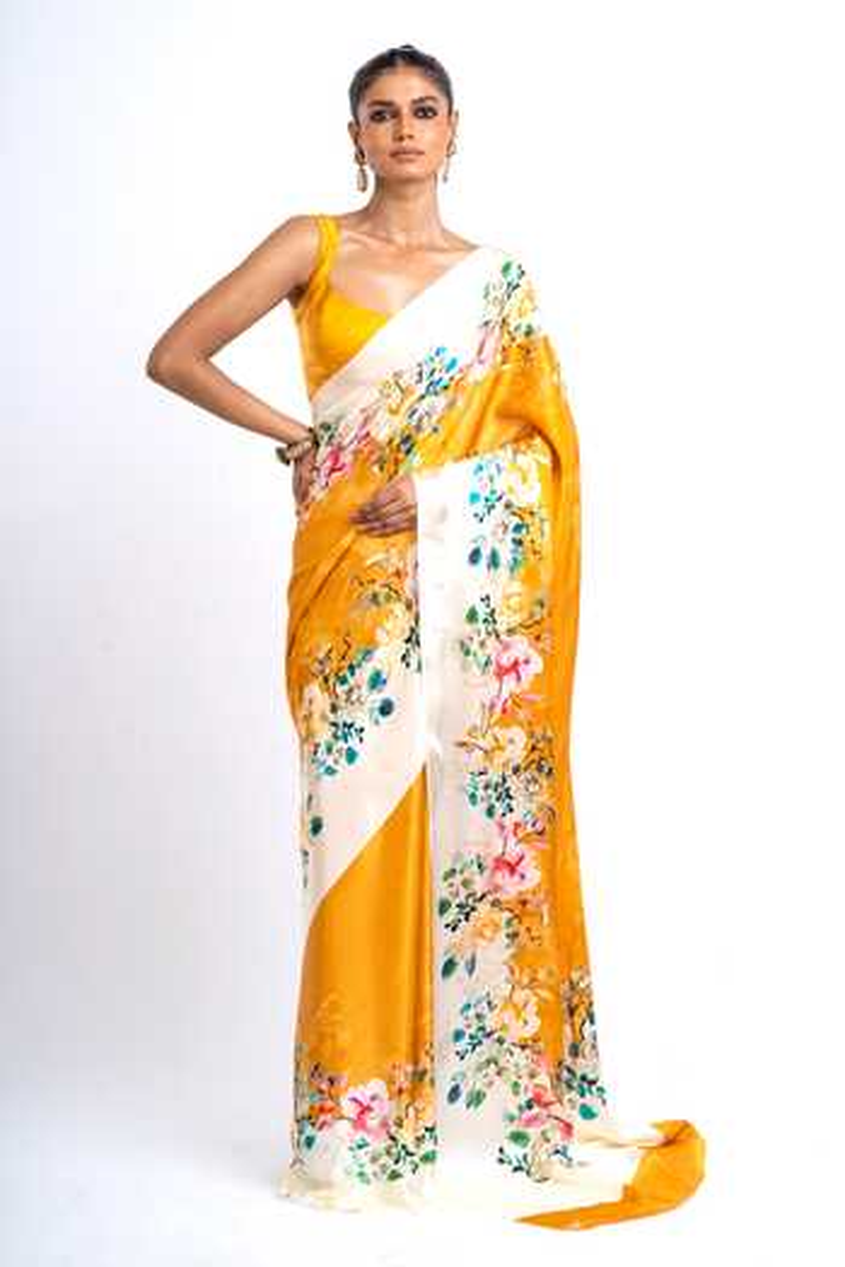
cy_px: 634
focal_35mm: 85
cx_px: 422
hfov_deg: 16.1
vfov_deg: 23.9
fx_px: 2992
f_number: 13
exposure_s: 1/160
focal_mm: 85
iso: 200
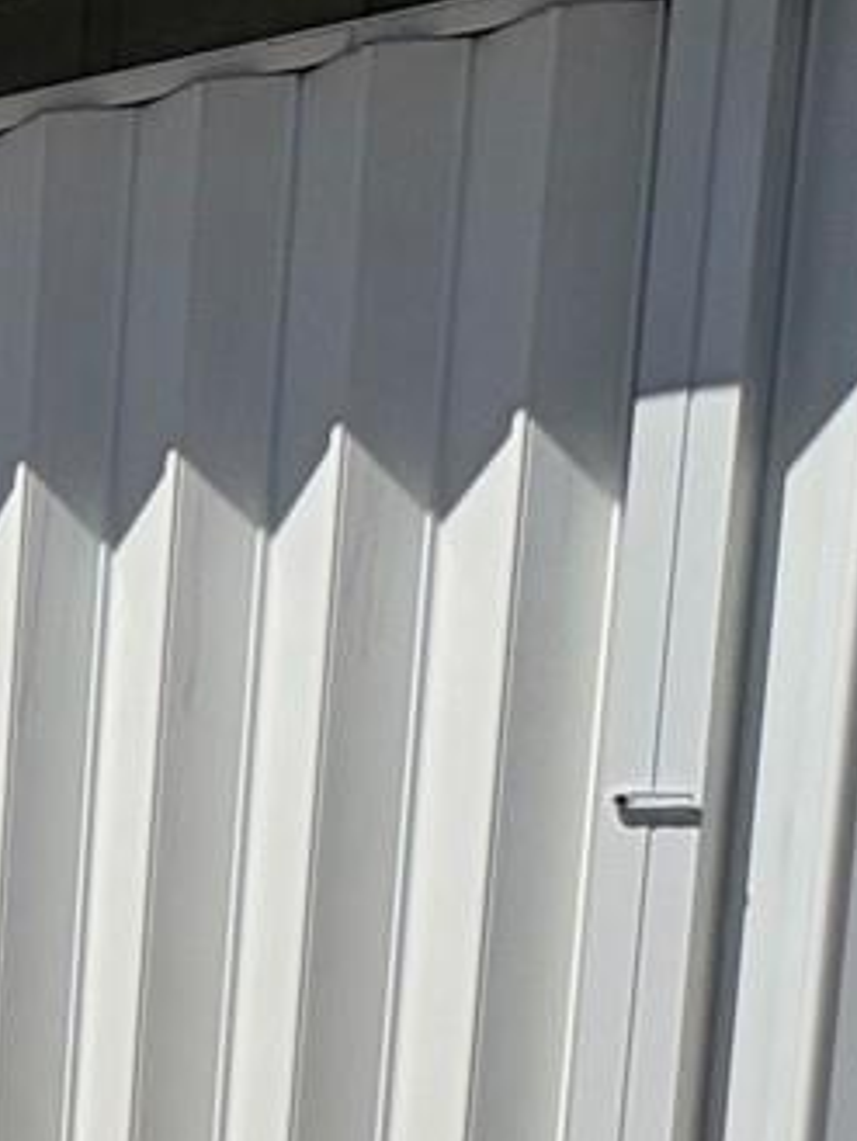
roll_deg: +1.0
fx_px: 2243
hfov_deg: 12.3
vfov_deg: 27.6
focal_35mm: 68
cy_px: 1016
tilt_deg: -5.0
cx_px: -1565
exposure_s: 1/3546
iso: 50
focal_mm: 2.22
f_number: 2.2
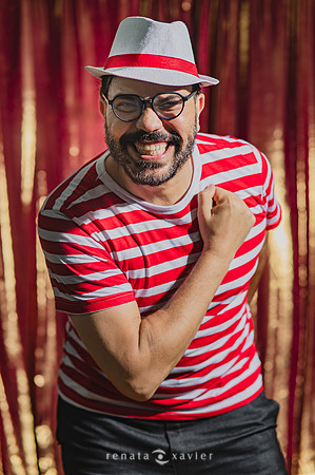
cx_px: 158
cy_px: 238
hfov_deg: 16.0
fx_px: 1118
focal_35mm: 85
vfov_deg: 23.9
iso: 125
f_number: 2.5
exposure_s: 1/200
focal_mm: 85
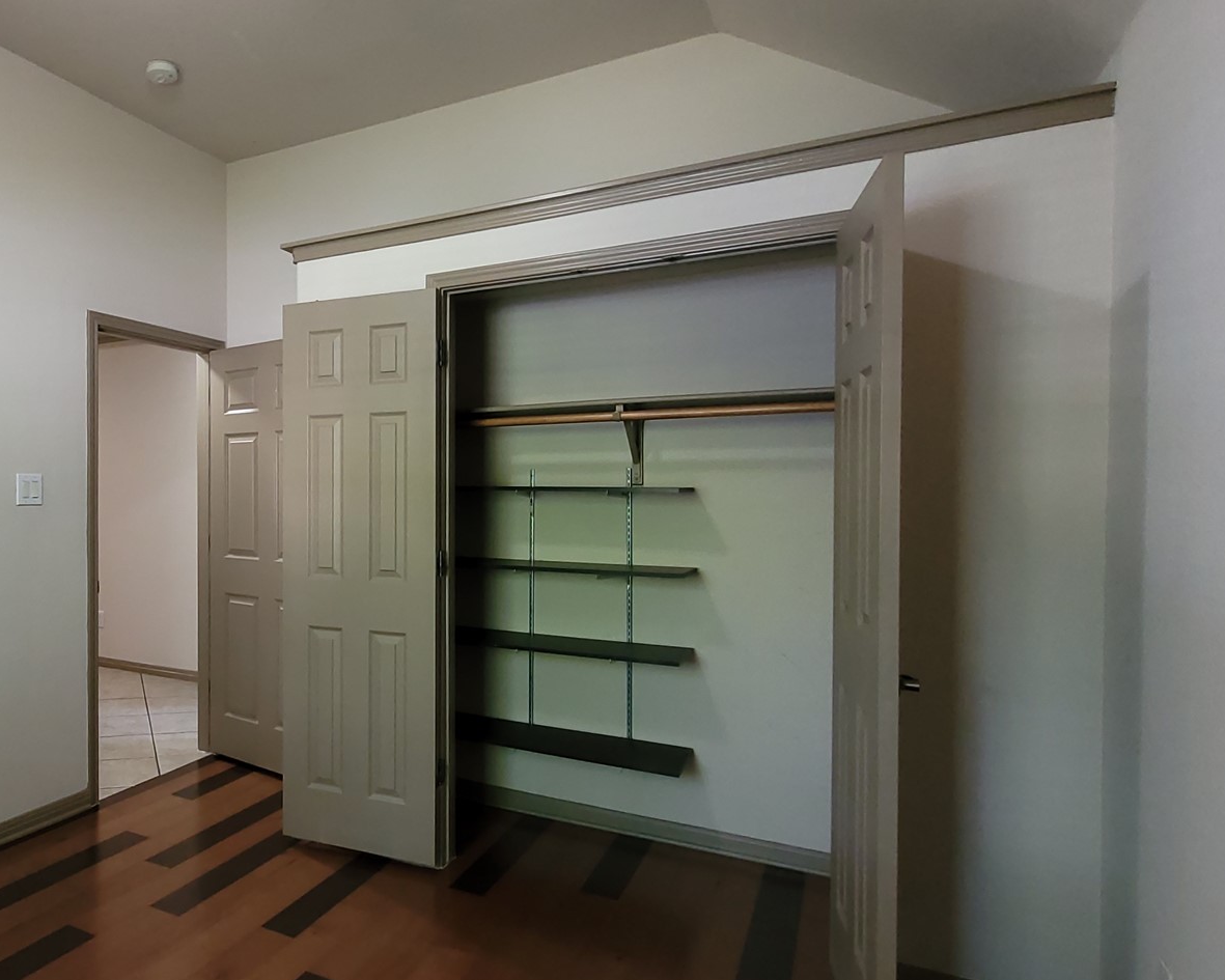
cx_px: 278
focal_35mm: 22
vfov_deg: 63.1
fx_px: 798
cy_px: 498
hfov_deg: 69.1
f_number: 2.2
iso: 200
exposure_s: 1/15
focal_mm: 2.2
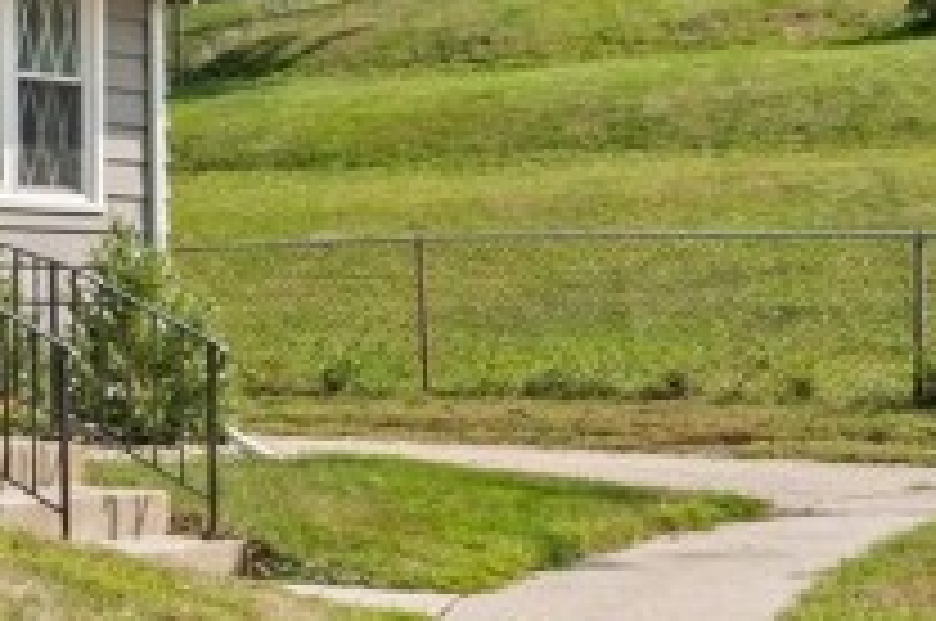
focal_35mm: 111
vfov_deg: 12.3
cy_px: 338
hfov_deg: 15.8
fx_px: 2882
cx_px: -747
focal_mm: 20
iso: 250
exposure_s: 1/250
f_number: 9
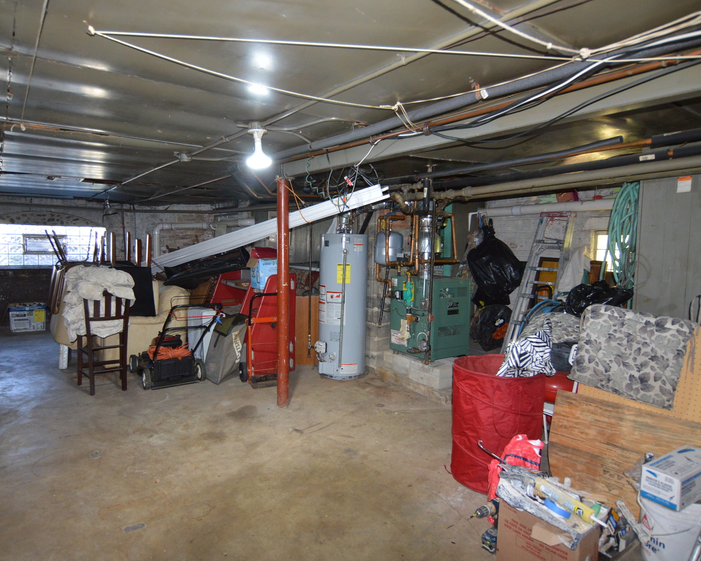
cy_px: 278
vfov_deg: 65.5
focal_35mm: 21
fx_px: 436
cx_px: 320
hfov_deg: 77.5
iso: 900
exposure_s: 1/60
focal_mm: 12
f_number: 4
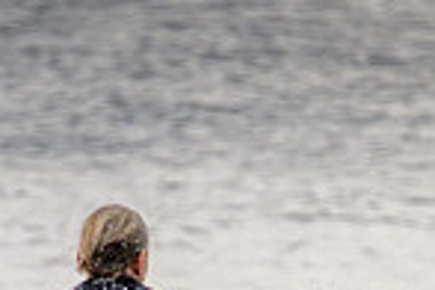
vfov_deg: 0.4
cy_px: 570
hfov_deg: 0.7
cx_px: 115
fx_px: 38205
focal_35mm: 3162
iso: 1100
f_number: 11
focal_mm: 800
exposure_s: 1/2000
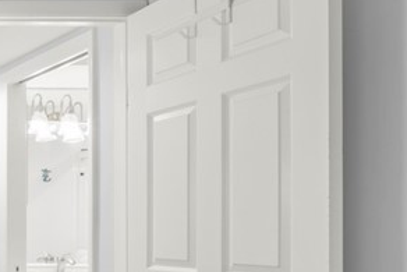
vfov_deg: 25.4
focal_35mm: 52
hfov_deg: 22.8
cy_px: 232
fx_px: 588
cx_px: -312
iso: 400
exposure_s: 2
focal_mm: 14
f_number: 11
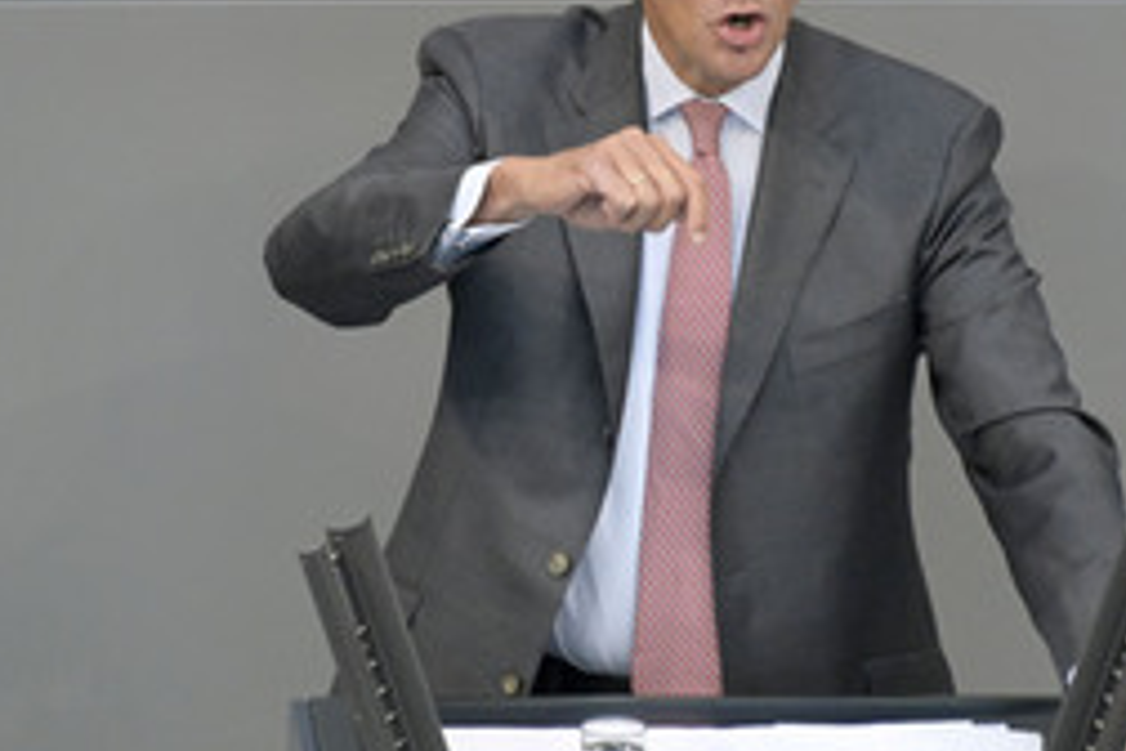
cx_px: 699
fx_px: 27991
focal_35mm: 895
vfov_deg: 1.5
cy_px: 317
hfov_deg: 2.3
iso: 8000
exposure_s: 1/400
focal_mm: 500
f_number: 5.6
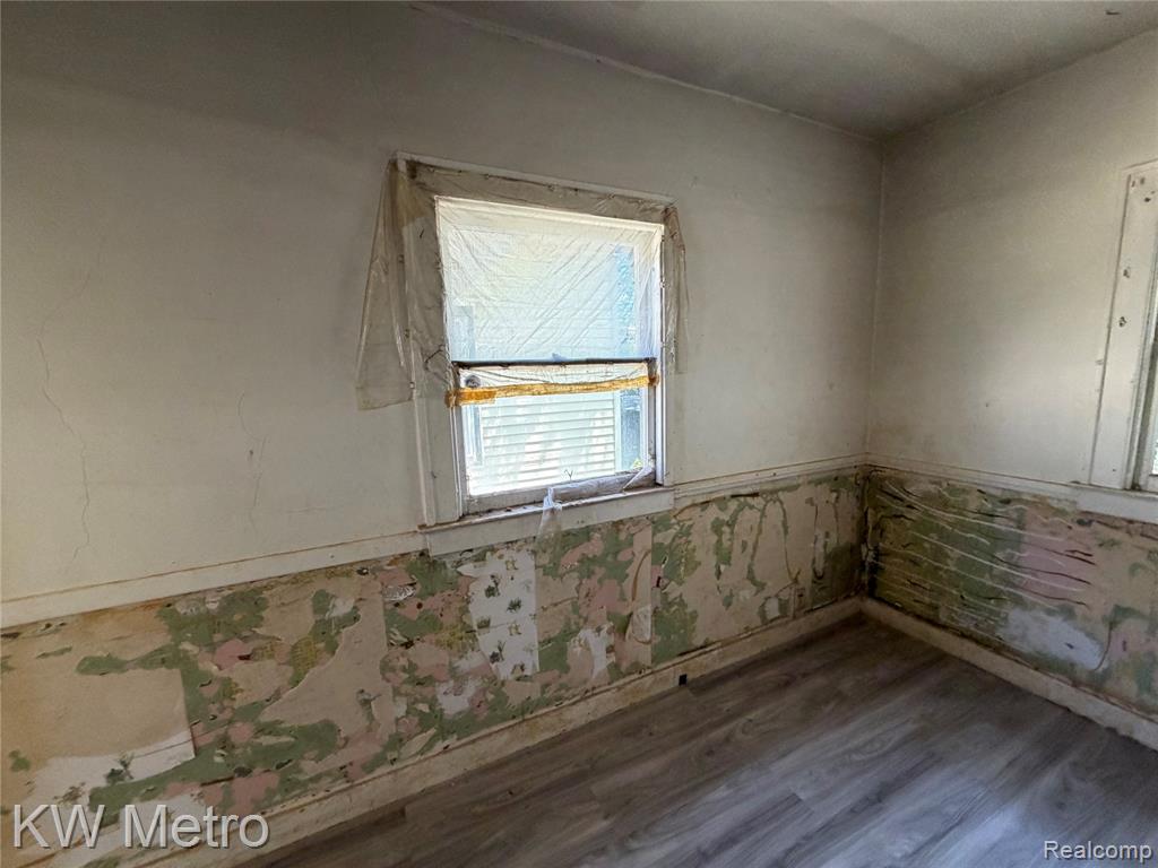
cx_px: 579
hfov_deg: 102.1
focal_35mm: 14
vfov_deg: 85.7
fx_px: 468
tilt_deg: -6.7
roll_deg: +3.7
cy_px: 434
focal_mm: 2.22
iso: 320
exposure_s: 1/105
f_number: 2.2
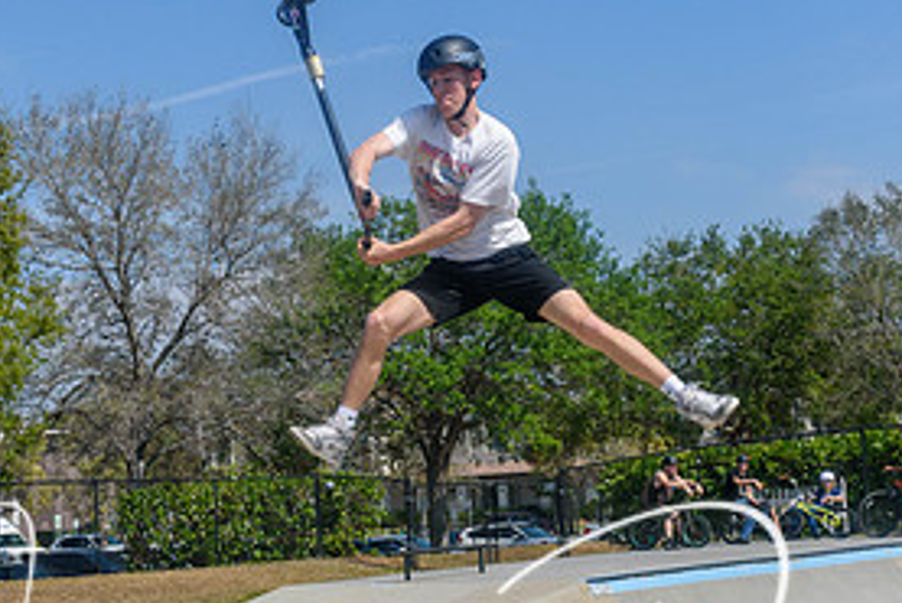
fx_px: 1730
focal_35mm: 69
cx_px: 326
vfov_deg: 19.7
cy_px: 376
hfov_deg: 29.1
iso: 200
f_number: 10
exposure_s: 1/400
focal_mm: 22
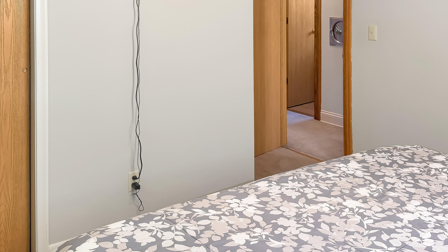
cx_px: 232
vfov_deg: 29.2
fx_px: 475
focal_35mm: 40
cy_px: 61
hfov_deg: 50.5
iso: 160
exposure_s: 1/60
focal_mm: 6.76
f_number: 1.78
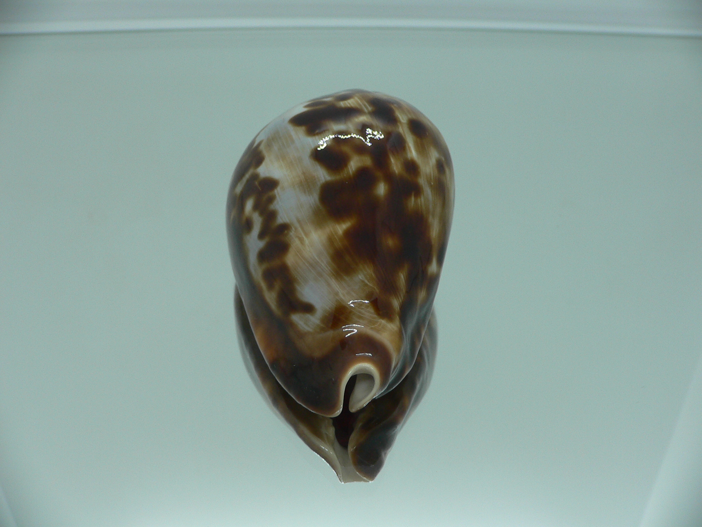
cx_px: 351
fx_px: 710
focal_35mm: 35
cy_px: 264
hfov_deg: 52.6
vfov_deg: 40.7
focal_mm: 4.6
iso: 80
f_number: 2.8
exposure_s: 1/60
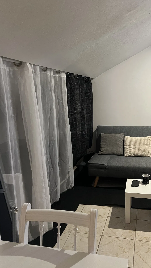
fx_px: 206
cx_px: 98
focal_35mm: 29
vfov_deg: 66.1
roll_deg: +1.3
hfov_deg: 39.8
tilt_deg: -9.4
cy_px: 132
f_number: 1.5
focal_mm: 5.7
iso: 500
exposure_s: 1/58
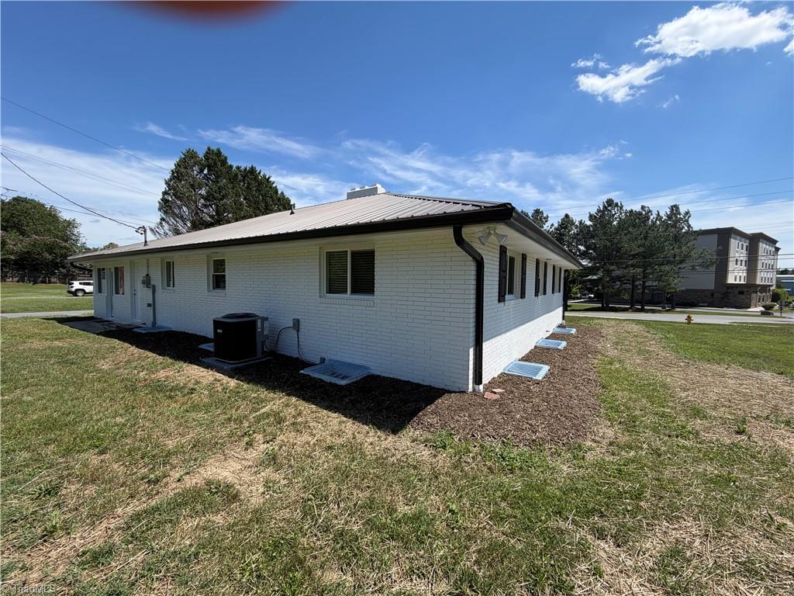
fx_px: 321
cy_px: 298
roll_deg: +0.0
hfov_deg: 102.1
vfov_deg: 85.7
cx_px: 397
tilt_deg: -3.6
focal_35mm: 14
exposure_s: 1/779
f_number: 2.2
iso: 20
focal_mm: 2.22
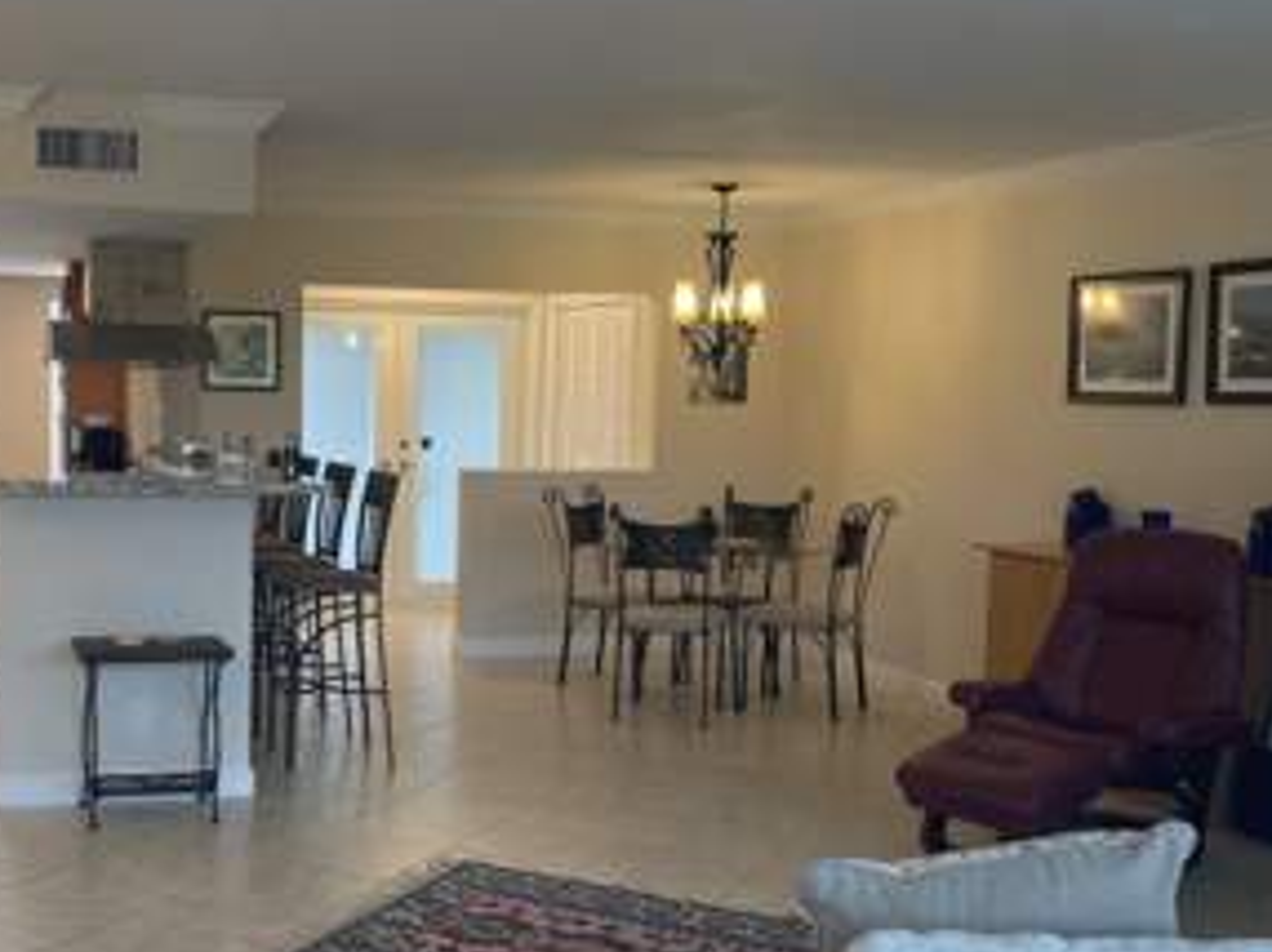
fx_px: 1542
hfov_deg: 43.4
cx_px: 320
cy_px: 518
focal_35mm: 42
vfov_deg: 34.3
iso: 80
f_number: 1.6
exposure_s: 1/60
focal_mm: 5.1
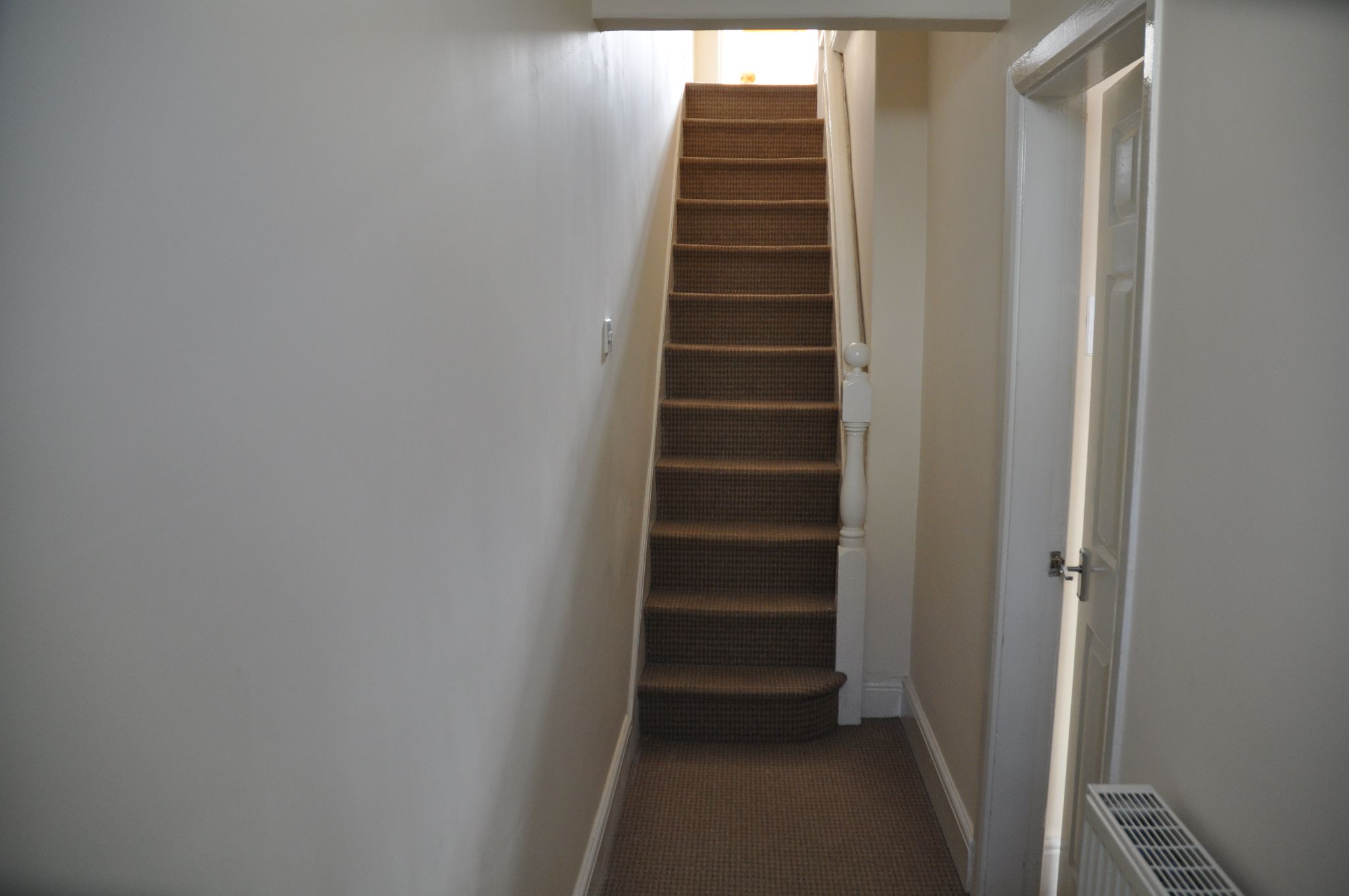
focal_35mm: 27
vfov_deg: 47.8
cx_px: 674
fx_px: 1010
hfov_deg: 67.4
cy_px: 448
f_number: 4
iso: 560
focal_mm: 18
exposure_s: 1/60
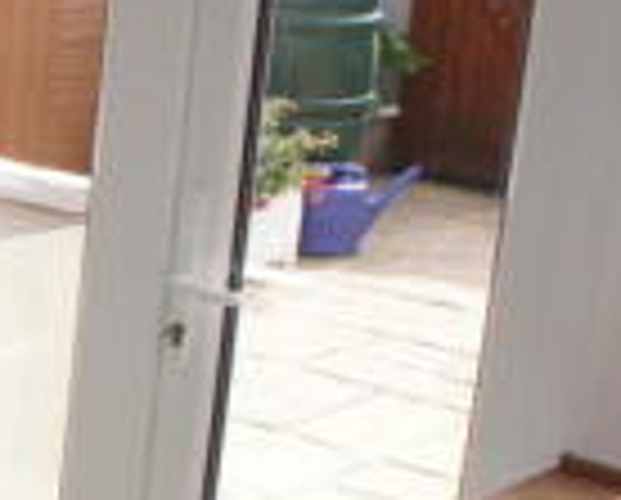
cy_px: 423
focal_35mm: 120
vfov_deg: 12.8
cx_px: -526
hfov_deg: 14.0
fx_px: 2210
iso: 200
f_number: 6.3
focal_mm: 18
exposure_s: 1/100
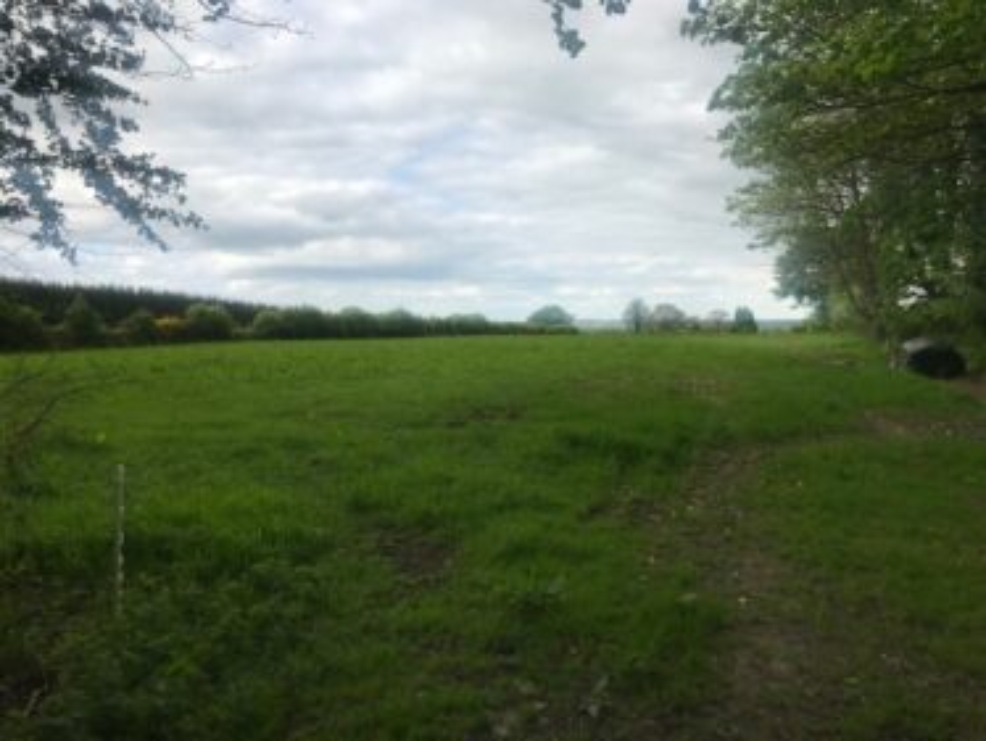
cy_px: 370
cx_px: 493
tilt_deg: -2.3
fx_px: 798
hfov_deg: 63.4
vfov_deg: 49.8
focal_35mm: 28
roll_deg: +0.3
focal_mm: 3.99
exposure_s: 1/1570
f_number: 1.8
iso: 20
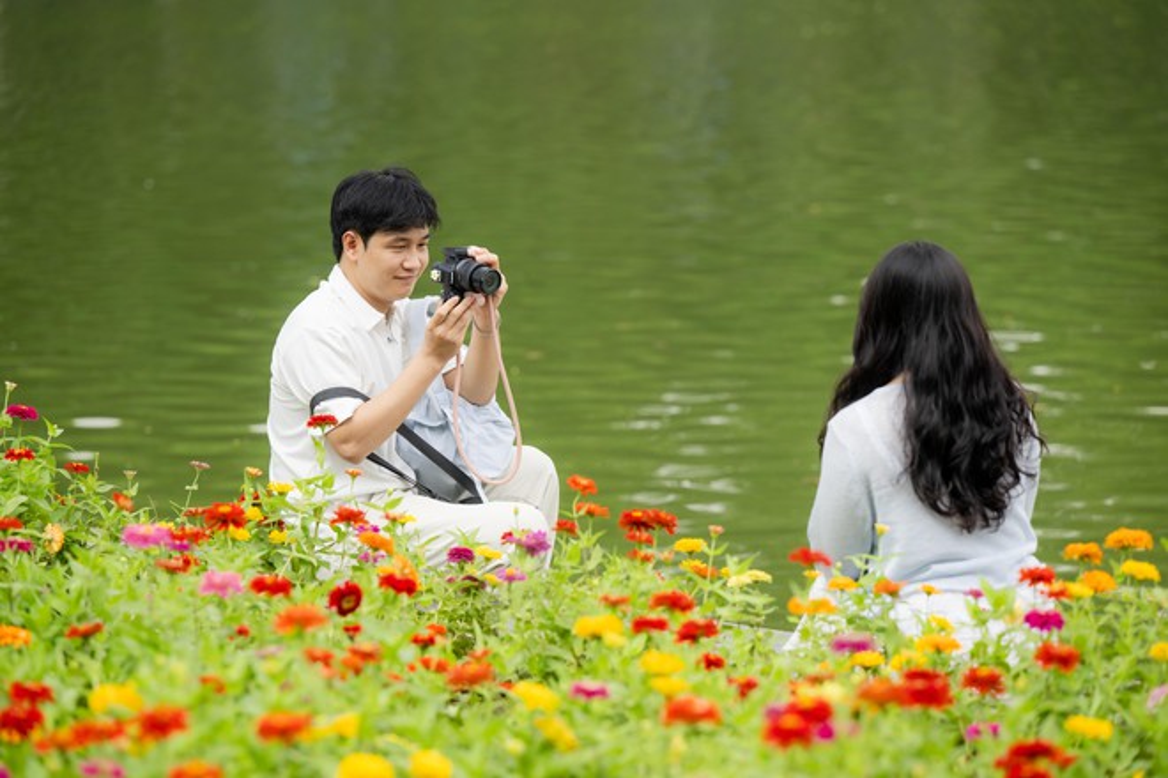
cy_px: 389
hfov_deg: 16.4
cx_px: 584
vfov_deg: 11.0
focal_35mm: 125
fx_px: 4055
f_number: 3.5
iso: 160
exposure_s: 1/640
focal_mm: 125
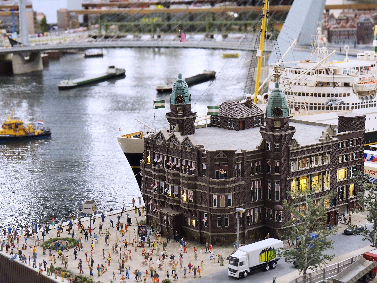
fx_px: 839
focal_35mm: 77
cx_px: 224
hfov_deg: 25.3
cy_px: 160
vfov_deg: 19.1
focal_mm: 32
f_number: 4.4
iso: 1250
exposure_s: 1/100
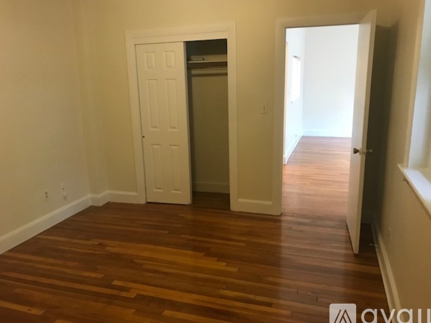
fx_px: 361
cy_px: 163
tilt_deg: -13.5
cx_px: 214
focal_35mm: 29
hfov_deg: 61.7
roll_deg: +1.7
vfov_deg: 48.2
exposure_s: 1/15
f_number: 1.8
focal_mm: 3.99
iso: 80
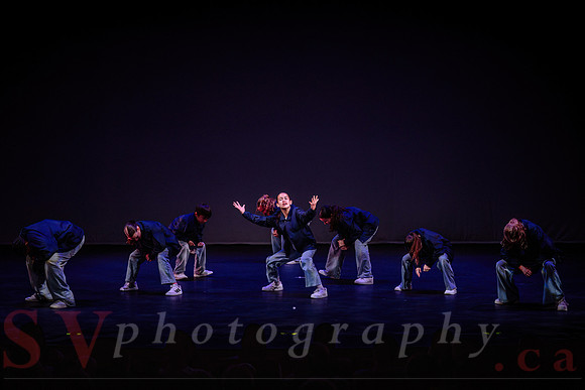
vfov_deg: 14.8
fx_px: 1499
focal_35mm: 92
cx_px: 270
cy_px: 218
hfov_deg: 22.1
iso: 1600
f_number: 2.8
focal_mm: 82
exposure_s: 1/400
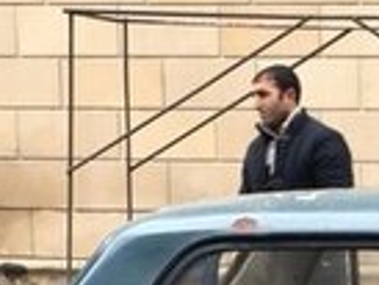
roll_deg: +0.2
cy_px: 425
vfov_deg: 10.3
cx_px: 542
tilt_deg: -9.3
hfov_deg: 13.4
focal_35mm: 140
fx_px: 1534
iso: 25
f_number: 2.2
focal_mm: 4.15
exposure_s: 1/111
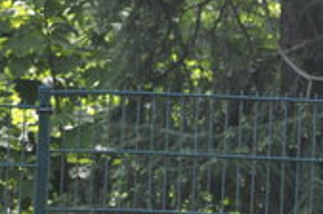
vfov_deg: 3.2
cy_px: 330
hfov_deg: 4.8
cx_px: 377
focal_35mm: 425
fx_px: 3806
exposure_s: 1/125
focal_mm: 70
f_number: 4
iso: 100
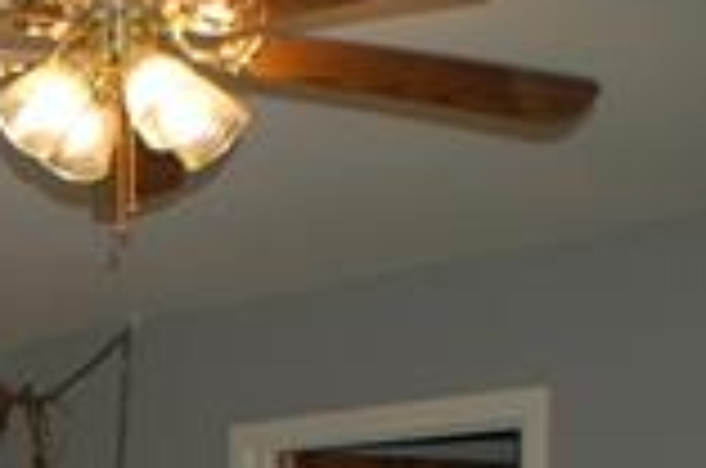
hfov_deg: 12.9
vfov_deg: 8.9
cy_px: 853
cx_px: -486
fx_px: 2877
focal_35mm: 147
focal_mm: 24
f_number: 4.2
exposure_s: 1/60
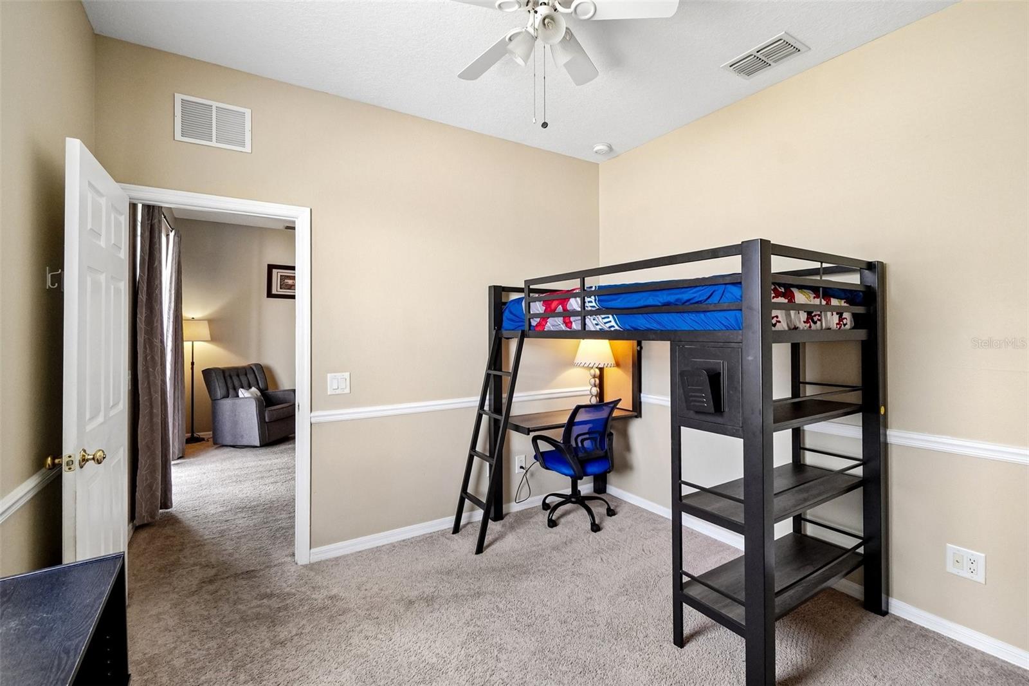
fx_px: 429
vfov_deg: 77.3
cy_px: 343
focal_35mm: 15
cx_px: 514
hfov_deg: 100.4
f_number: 8
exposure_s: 1/30
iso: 800
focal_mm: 10
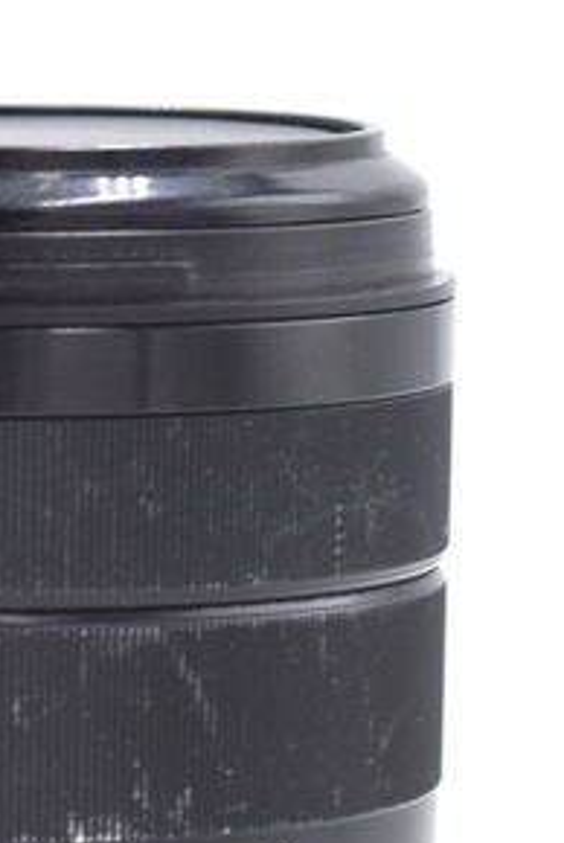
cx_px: -506
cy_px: 830
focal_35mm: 284
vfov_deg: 7.2
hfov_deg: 4.8
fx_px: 6651
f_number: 8
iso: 400
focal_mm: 55
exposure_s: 1/125
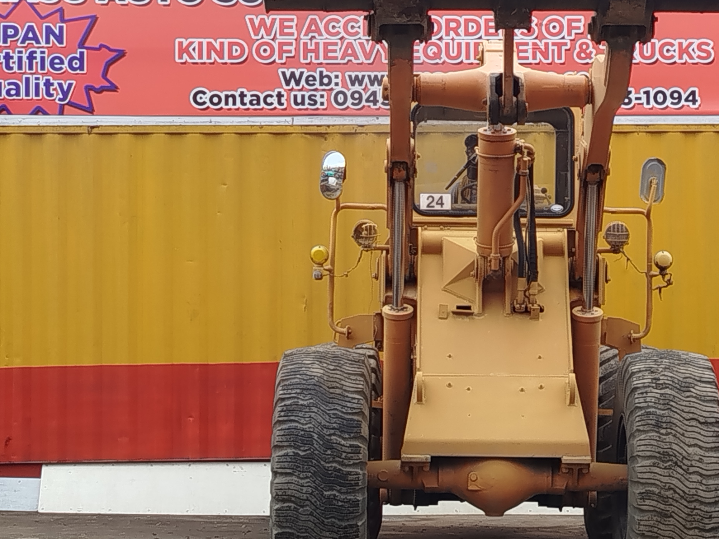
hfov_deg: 18.3
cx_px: 469
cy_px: 191
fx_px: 2223
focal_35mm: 107
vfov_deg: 13.8
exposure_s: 1/225
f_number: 1.7
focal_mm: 5.31
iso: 50
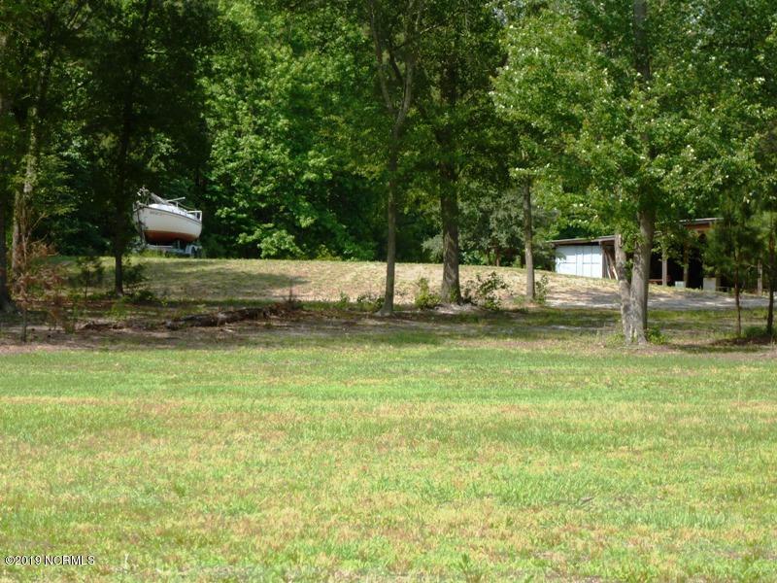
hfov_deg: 17.4
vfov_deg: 13.1
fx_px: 2536
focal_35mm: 113
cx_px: 388
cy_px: 292
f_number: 5.1
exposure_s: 1/250
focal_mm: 20.2
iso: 100
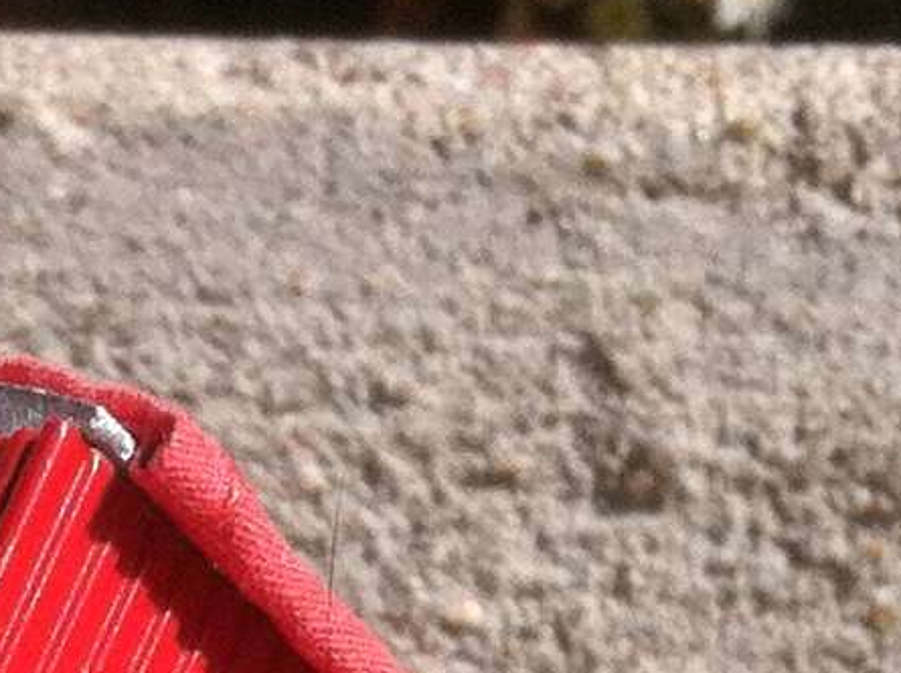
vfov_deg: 6.8
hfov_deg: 9.6
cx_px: -57
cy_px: 1774
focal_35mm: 204
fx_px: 5300
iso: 80
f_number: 2.8
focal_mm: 3.85
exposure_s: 1/1765
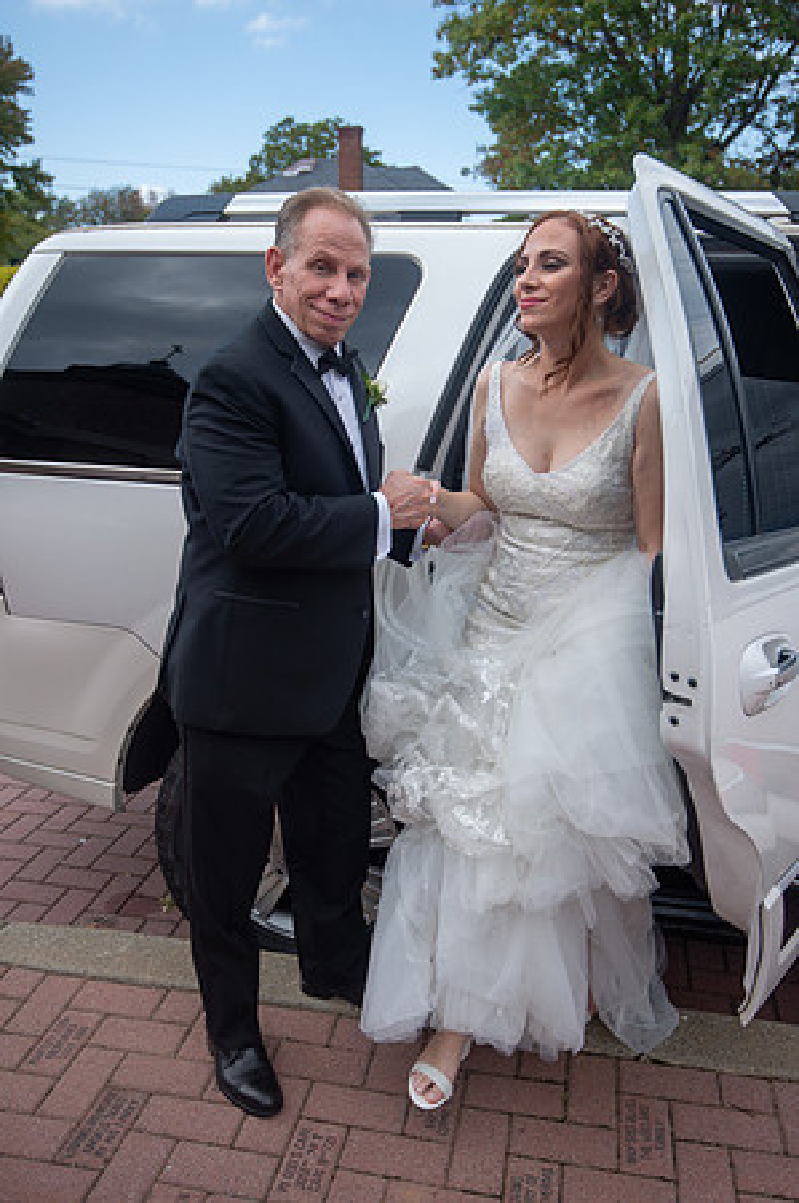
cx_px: 400
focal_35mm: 30
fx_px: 1001
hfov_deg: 43.5
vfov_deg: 62.0
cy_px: 602
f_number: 4
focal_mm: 30
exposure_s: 1/1250
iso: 400
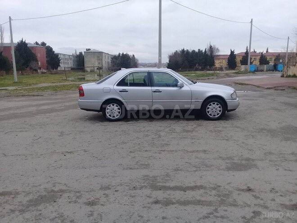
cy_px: 112
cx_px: 148
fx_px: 266
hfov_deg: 58.4
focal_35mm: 31
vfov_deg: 45.4
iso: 50
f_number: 2.2
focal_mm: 3.3
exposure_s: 1/561
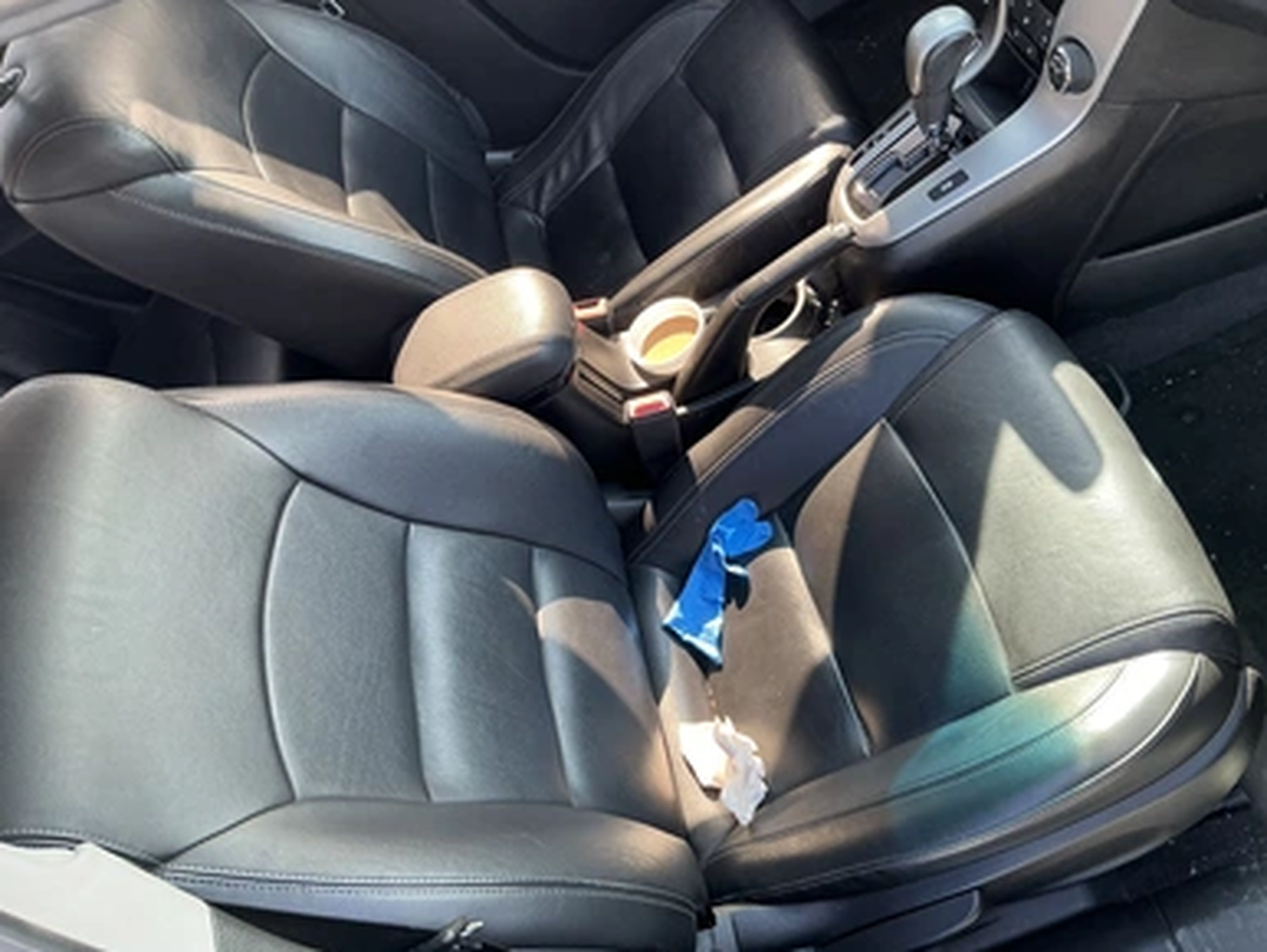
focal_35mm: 29
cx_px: 643
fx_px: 1062
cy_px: 463
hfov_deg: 61.6
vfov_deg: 48.3
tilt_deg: -47.0
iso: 64
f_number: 1.8
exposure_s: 1/122
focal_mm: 3
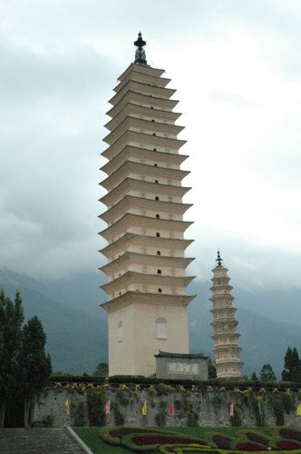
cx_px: 150
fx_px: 755
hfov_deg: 22.6
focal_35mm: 60
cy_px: 227
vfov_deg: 33.4
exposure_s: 1/800
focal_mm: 40
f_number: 14
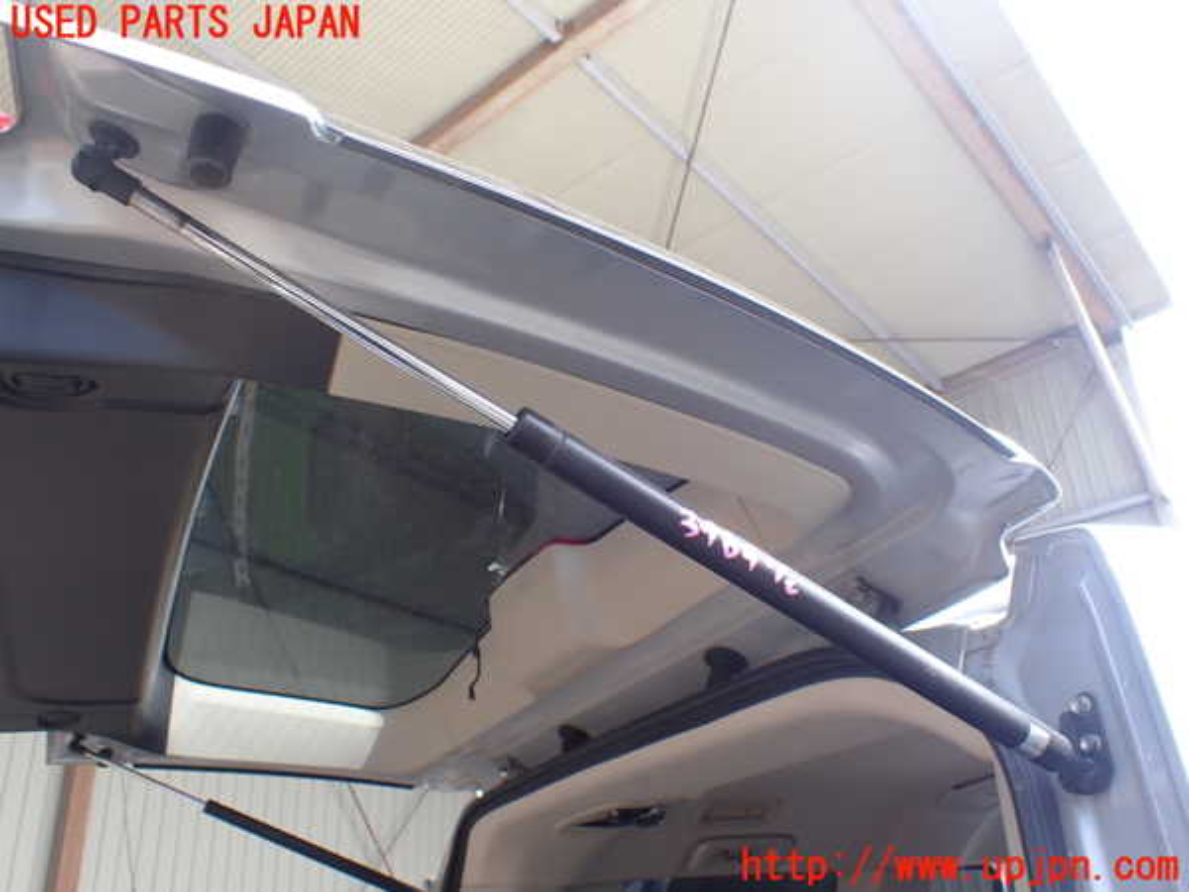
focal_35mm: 30
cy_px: 446
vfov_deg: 46.8
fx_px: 1030
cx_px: 594
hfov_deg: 60.0
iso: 100
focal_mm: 5.4
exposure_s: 1/125
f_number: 3.2
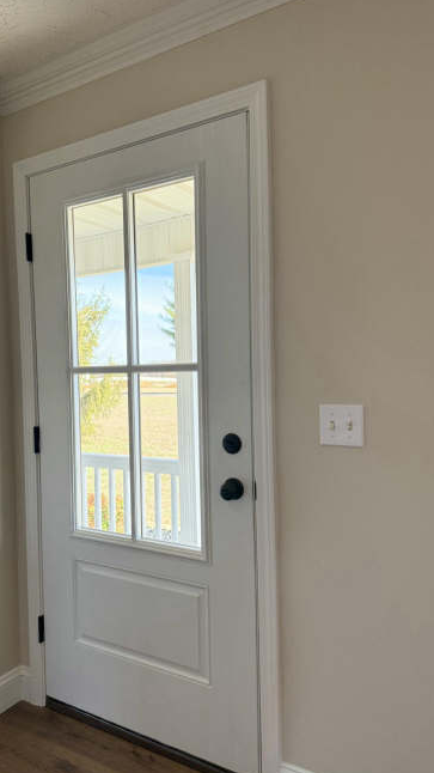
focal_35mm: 27
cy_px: 394
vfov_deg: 69.9
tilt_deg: -3.8
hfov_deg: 42.6
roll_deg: +1.2
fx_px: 553
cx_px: 164
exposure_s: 1/243
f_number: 1.78
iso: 200
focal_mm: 6.76
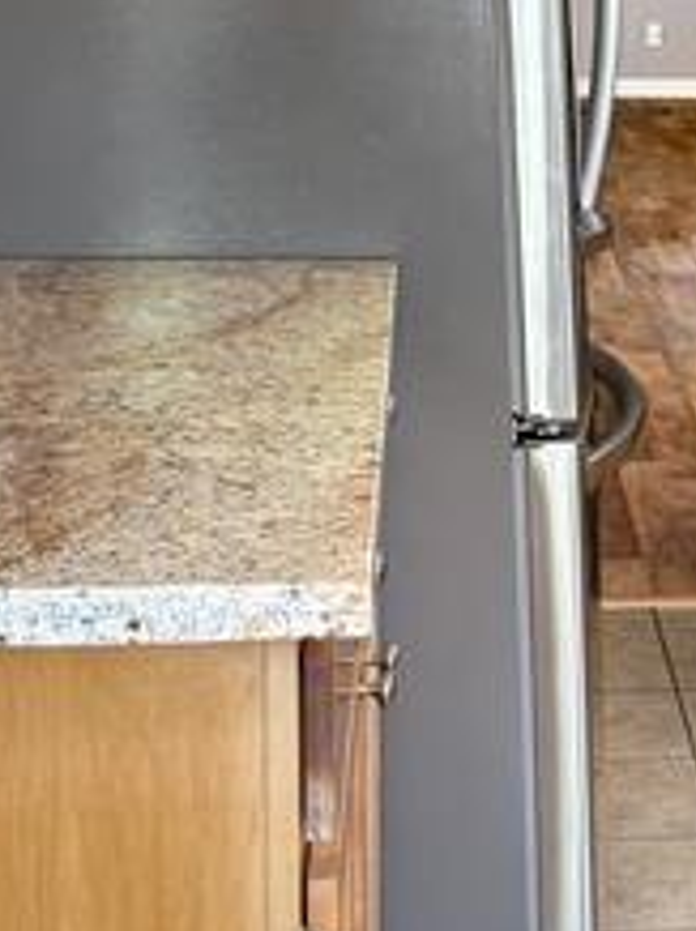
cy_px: 549
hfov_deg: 13.8
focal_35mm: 94
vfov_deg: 20.9
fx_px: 2525
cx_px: 1311
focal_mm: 6.76
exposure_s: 1/60
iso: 125
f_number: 1.78
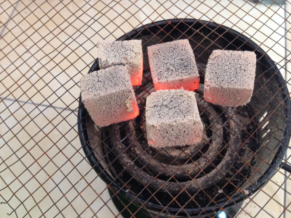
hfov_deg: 55.4
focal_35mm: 33
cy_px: 109
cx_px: 146
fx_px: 277
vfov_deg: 42.9
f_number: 2.4
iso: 320
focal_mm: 4.12
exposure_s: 1/20
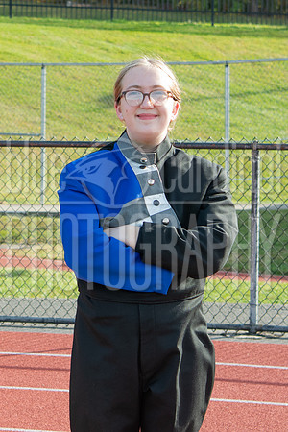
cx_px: 66
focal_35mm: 160
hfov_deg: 8.5
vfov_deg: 12.8
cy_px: 111
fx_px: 1924
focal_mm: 48
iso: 250
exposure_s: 1/500
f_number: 4.5
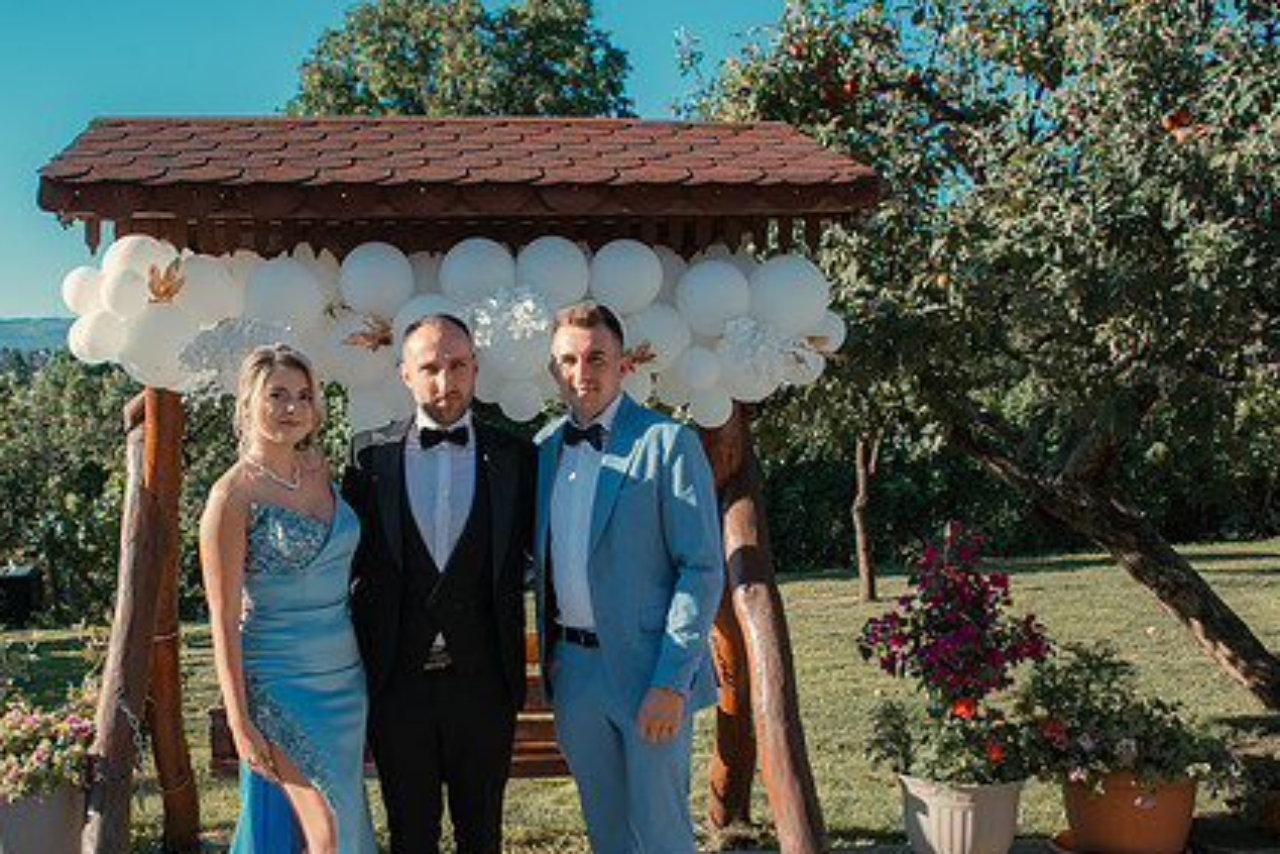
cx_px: 472
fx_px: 1315
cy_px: 508
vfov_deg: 35.8
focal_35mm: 37
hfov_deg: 51.3
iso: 100
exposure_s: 1/250
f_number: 4
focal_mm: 24
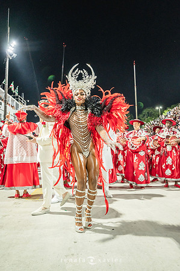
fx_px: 195
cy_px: 136
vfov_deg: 69.4
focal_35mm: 26
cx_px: 90
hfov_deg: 49.5
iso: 2800
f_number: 4
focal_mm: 26
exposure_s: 1/320
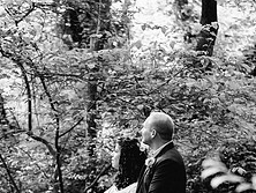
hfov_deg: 10.7
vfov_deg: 8.0
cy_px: 181
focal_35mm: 185
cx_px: 103
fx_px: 1370
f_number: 2.8
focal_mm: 70
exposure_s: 1/320
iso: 640
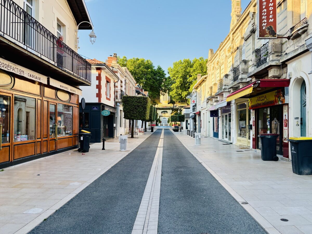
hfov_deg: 67.3
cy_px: 117
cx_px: 156
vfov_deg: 53.1
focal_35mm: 26
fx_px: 234
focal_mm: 5.96
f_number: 1.6
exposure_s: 1/724
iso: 64
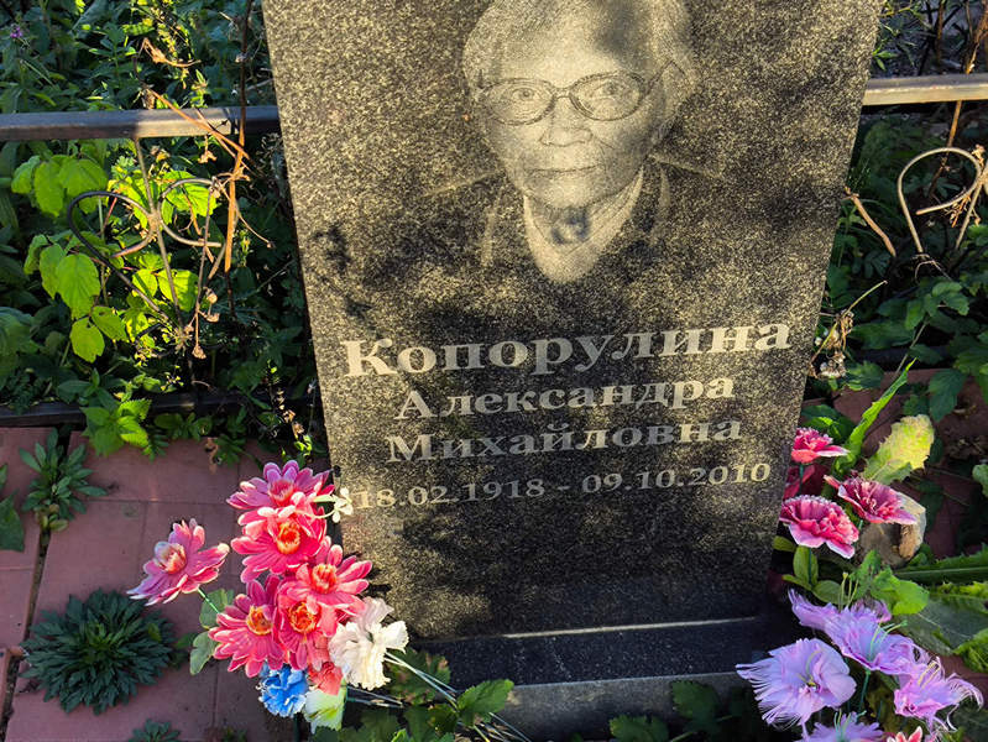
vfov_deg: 29.1
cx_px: 494
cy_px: 371
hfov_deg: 38.2
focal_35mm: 50
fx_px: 1428
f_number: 1.7
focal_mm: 4.71
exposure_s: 1/321
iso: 50
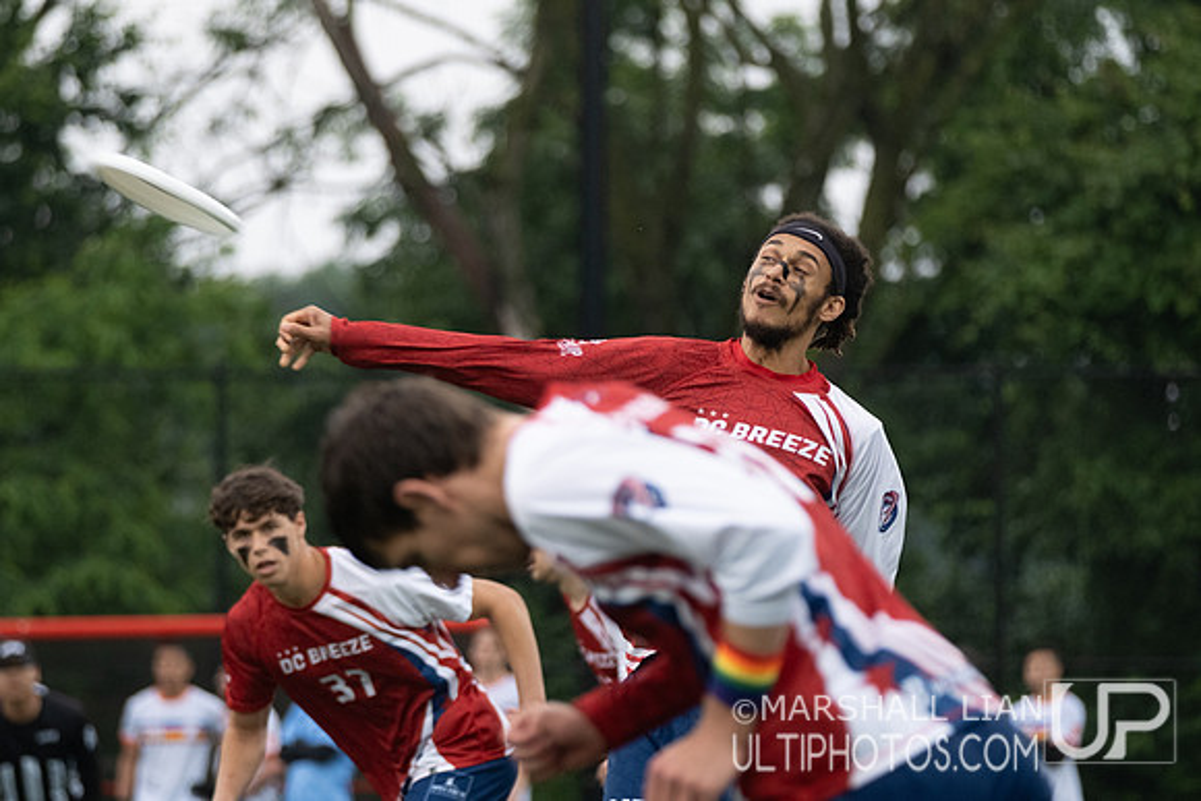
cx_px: 543
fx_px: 10429
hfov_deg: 6.6
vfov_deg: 4.4
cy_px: 444
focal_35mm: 313
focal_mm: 140
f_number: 2.8
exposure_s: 1/1000
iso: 640
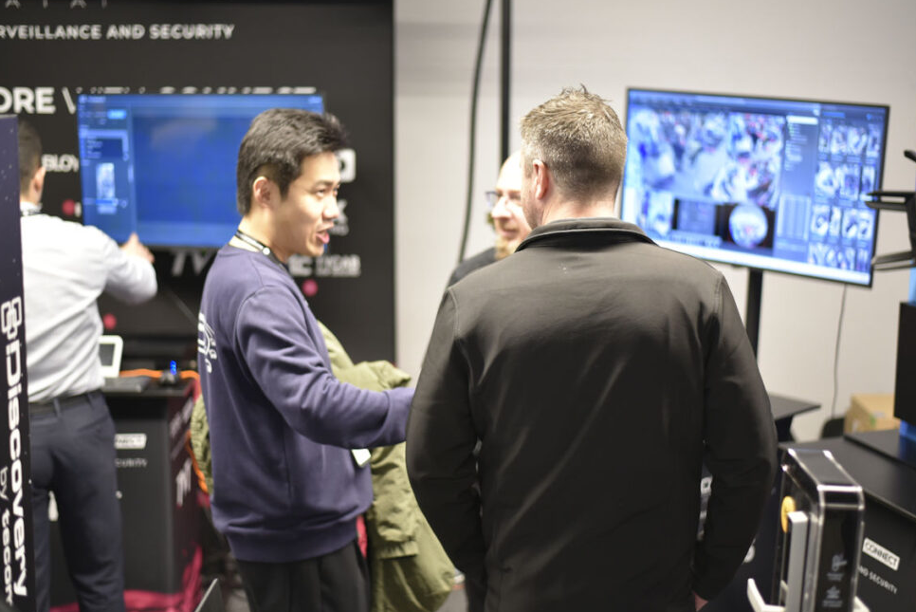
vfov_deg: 25.5
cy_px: 305
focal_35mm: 53
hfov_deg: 37.5
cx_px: 460
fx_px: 1349
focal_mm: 50
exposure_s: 1/60
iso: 800
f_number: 2
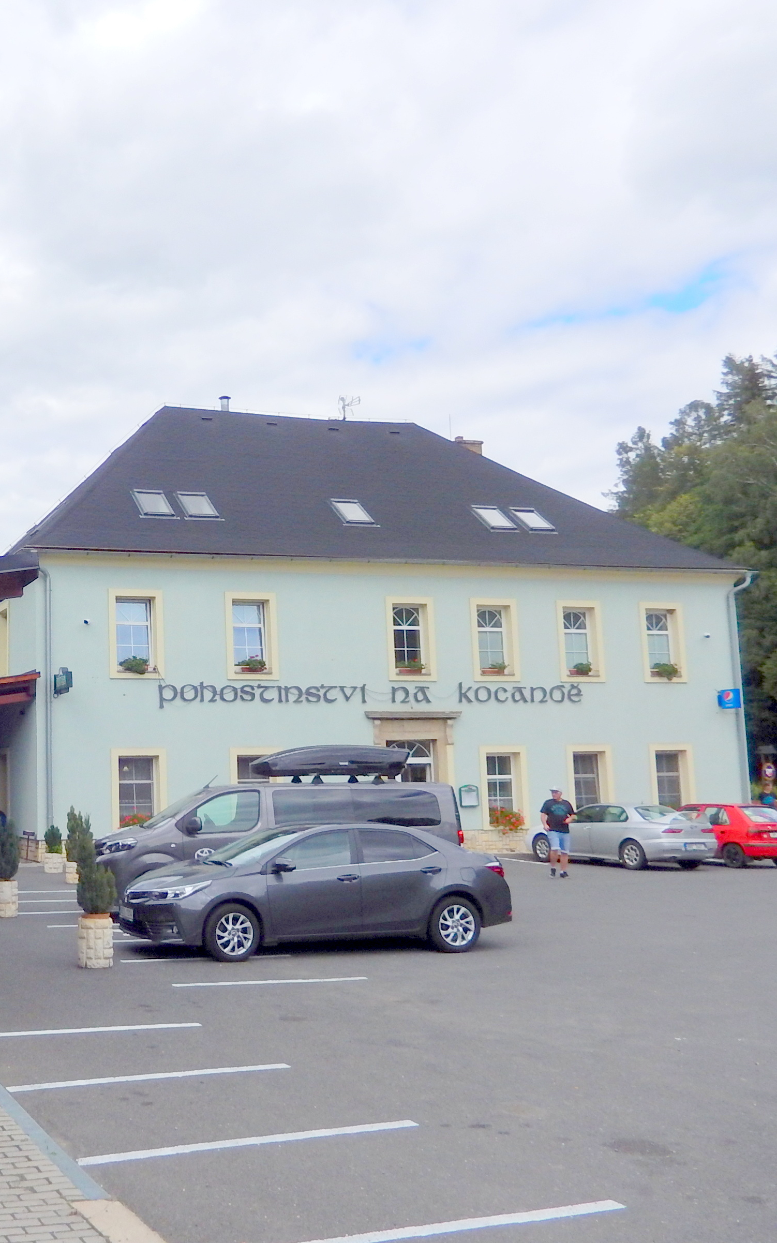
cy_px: 614
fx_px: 1220
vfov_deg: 54.0
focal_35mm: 36
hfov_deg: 33.0
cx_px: 37
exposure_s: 1/400
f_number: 6.8
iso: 125
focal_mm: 4.5
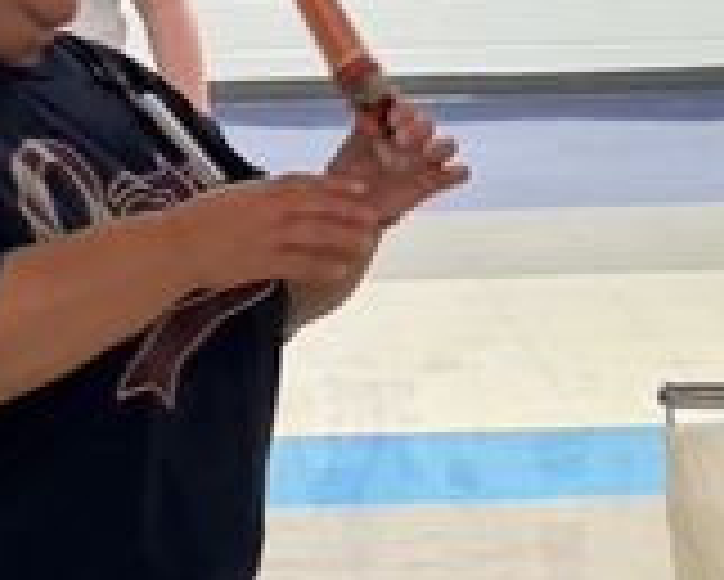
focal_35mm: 149
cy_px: 279
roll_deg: +1.8
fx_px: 3195
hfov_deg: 12.9
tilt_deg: -8.8
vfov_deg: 10.4
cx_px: 414
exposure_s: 1/60
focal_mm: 6.76
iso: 200
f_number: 1.78
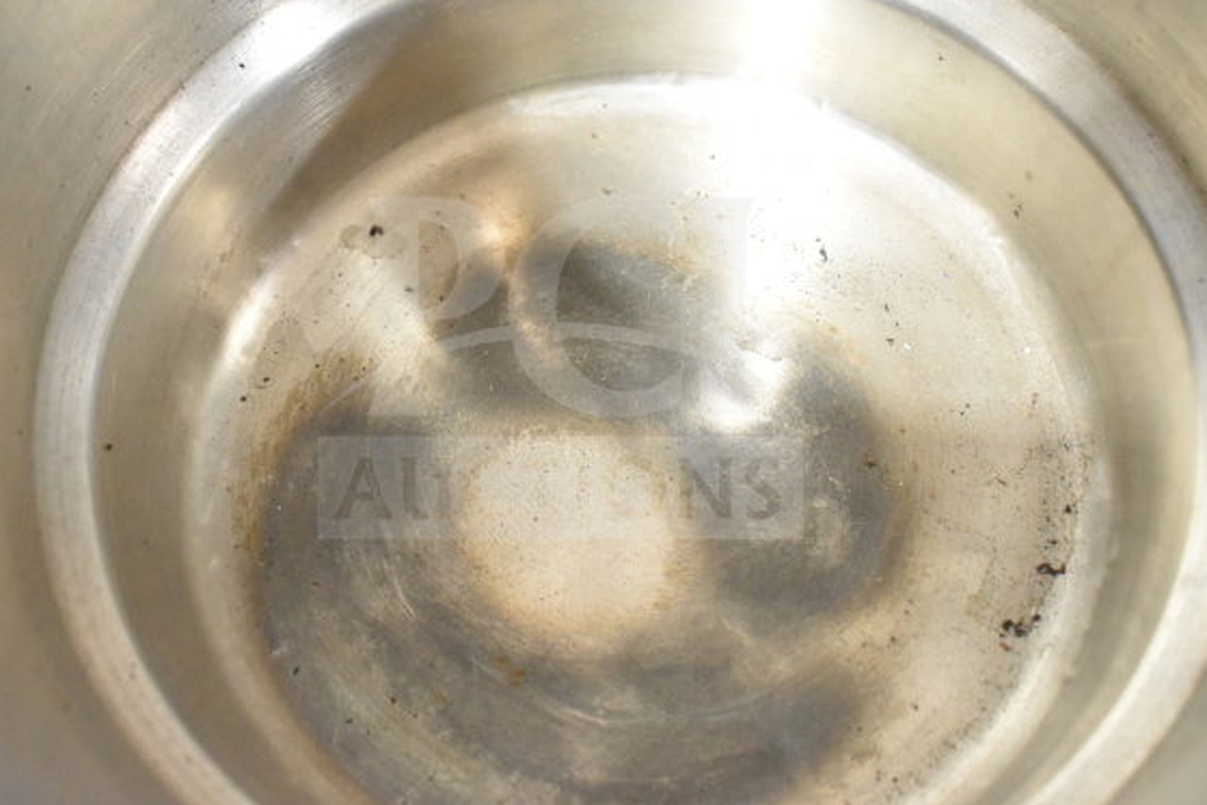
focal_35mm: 36
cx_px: 559
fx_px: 1207
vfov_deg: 36.9
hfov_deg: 53.1
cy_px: 368
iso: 6400
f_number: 5.6
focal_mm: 22
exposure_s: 1/125
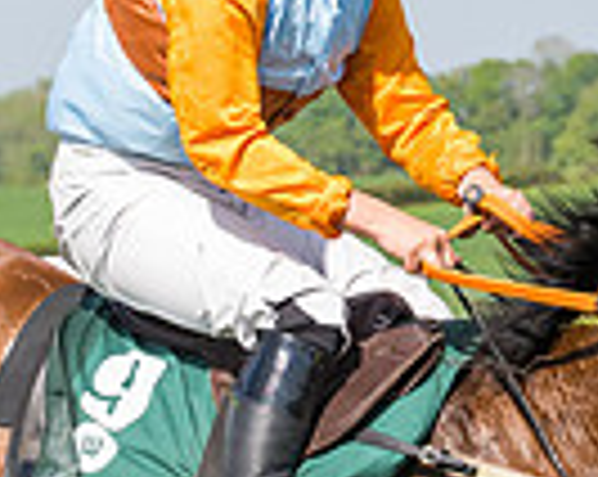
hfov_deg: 4.2
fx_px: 8094
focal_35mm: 458
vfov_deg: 3.4
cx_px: 785
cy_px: 630
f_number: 5
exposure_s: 1/2000
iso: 400
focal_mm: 70
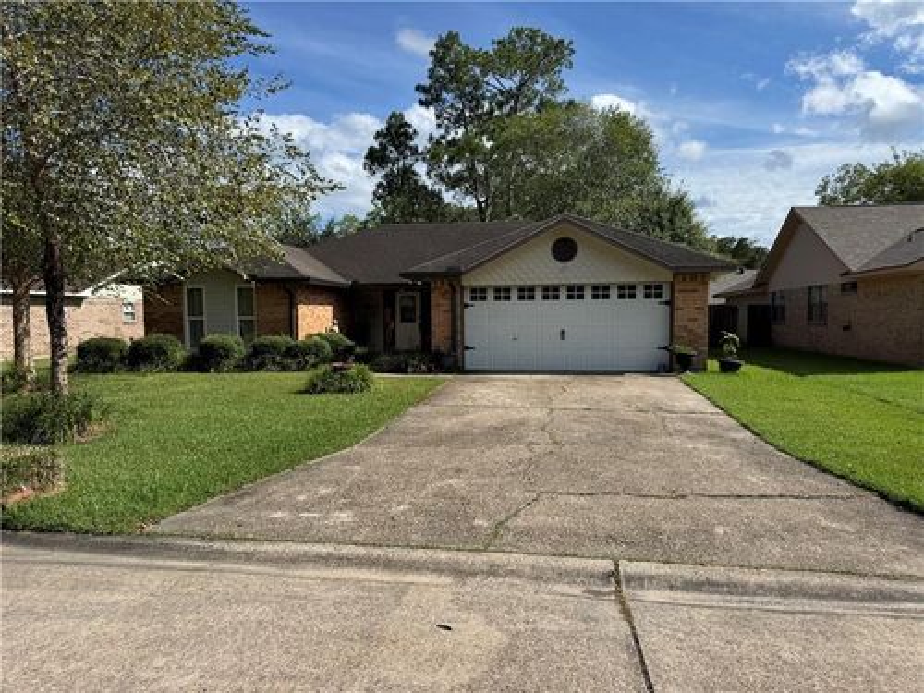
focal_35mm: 24
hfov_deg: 71.6
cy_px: 346
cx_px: 462
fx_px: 641
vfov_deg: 56.8
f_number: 1.78
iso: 80
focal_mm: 6.76
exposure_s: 1/4950
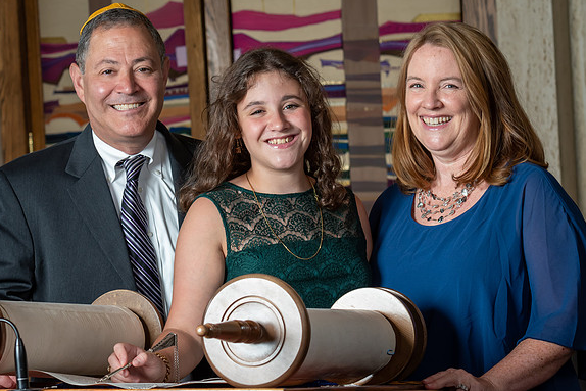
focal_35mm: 133
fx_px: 2165
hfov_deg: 15.4
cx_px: 292
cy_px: 176
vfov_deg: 10.3
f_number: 5.6
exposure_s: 1/250
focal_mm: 70
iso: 400
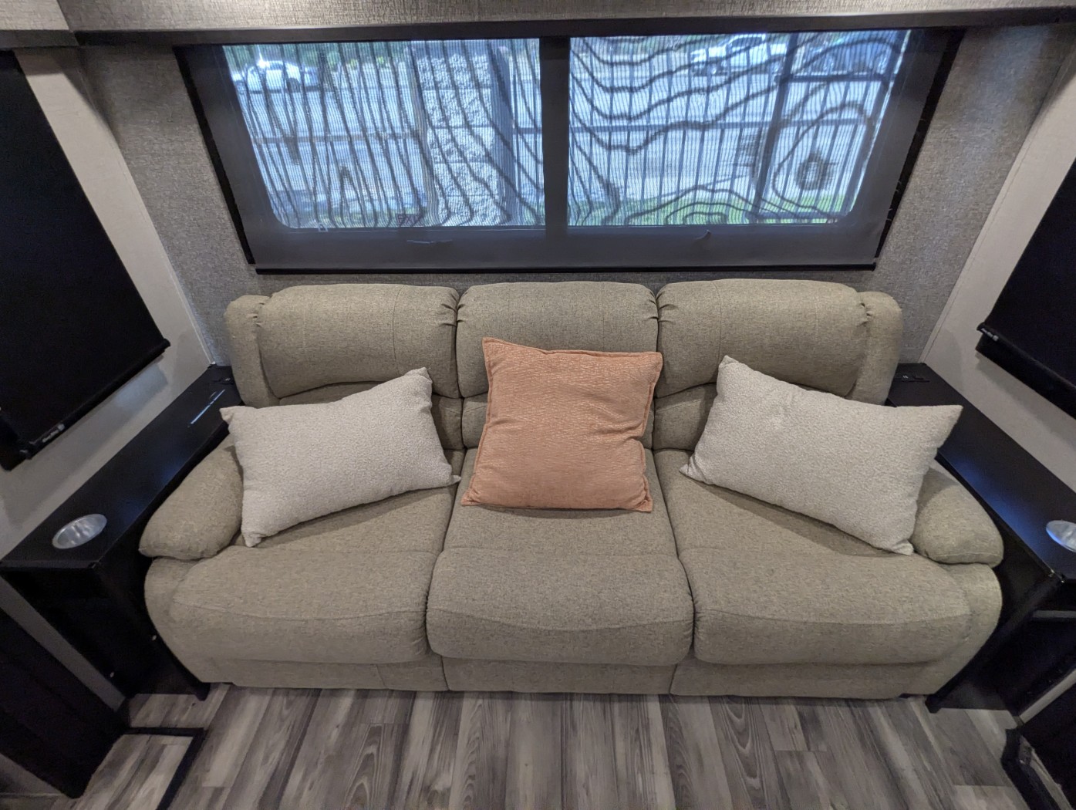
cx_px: 538
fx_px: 498
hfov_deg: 94.4
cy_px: 405
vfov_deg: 78.2
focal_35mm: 16
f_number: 2.2
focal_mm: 2.35
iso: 294
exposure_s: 1/67.9
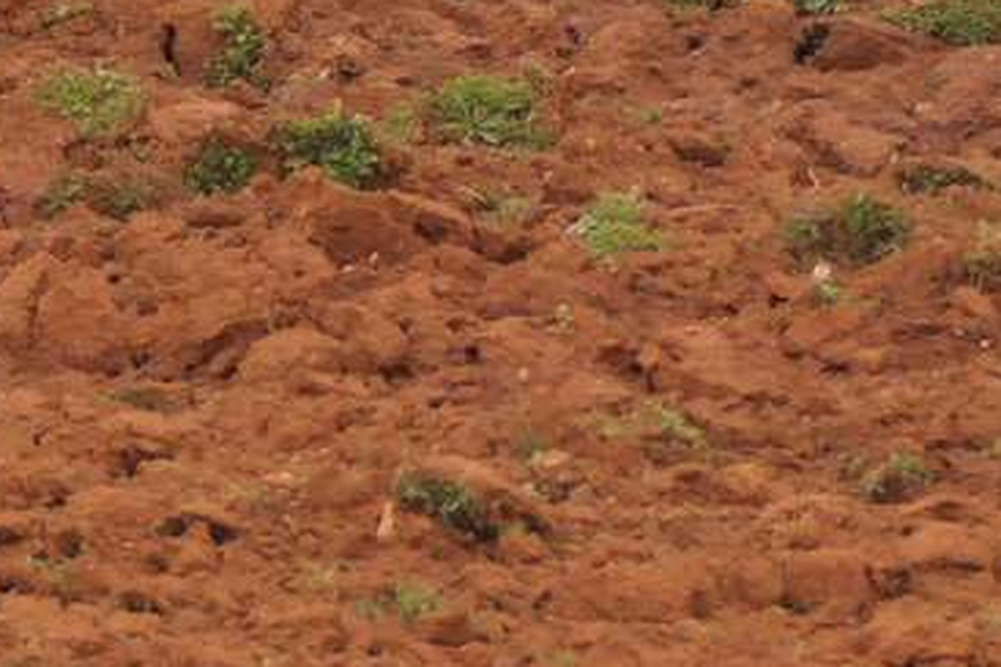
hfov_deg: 3.4
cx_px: -126
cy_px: -754
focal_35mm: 609
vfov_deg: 2.2
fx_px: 16932
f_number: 4.2
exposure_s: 1/640
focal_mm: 42.2
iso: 400
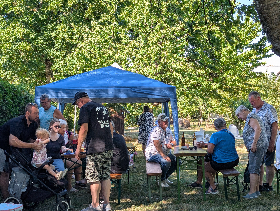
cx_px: 140
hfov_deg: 38.9
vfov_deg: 29.7
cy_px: 106
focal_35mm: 49
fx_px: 397
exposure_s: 1/270
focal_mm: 6.9
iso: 19
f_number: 1.68
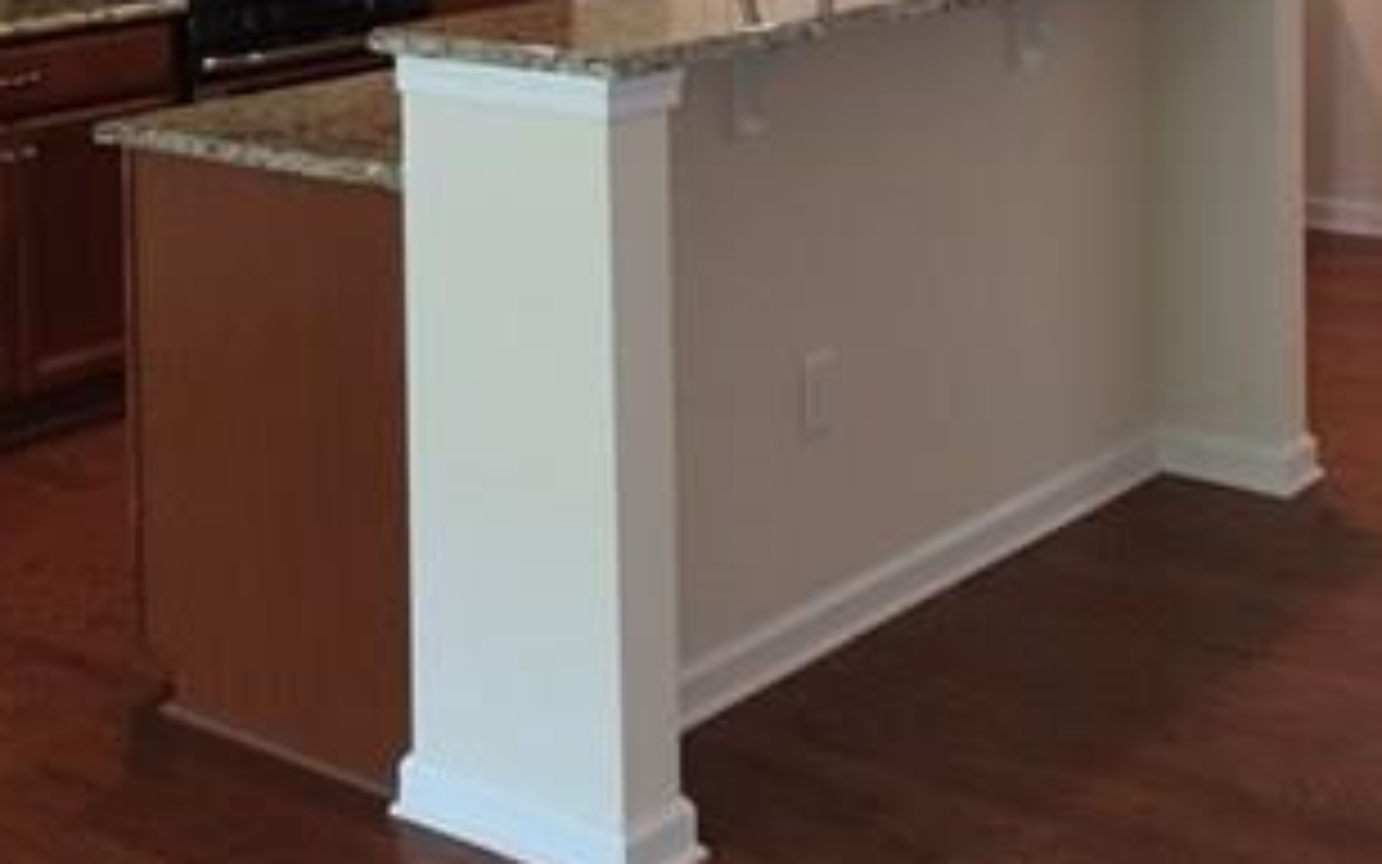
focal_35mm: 64
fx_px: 2411
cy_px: -122
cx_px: 590
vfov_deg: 19.4
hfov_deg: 31.9
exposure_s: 1/15
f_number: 2.2
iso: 80
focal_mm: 4.15
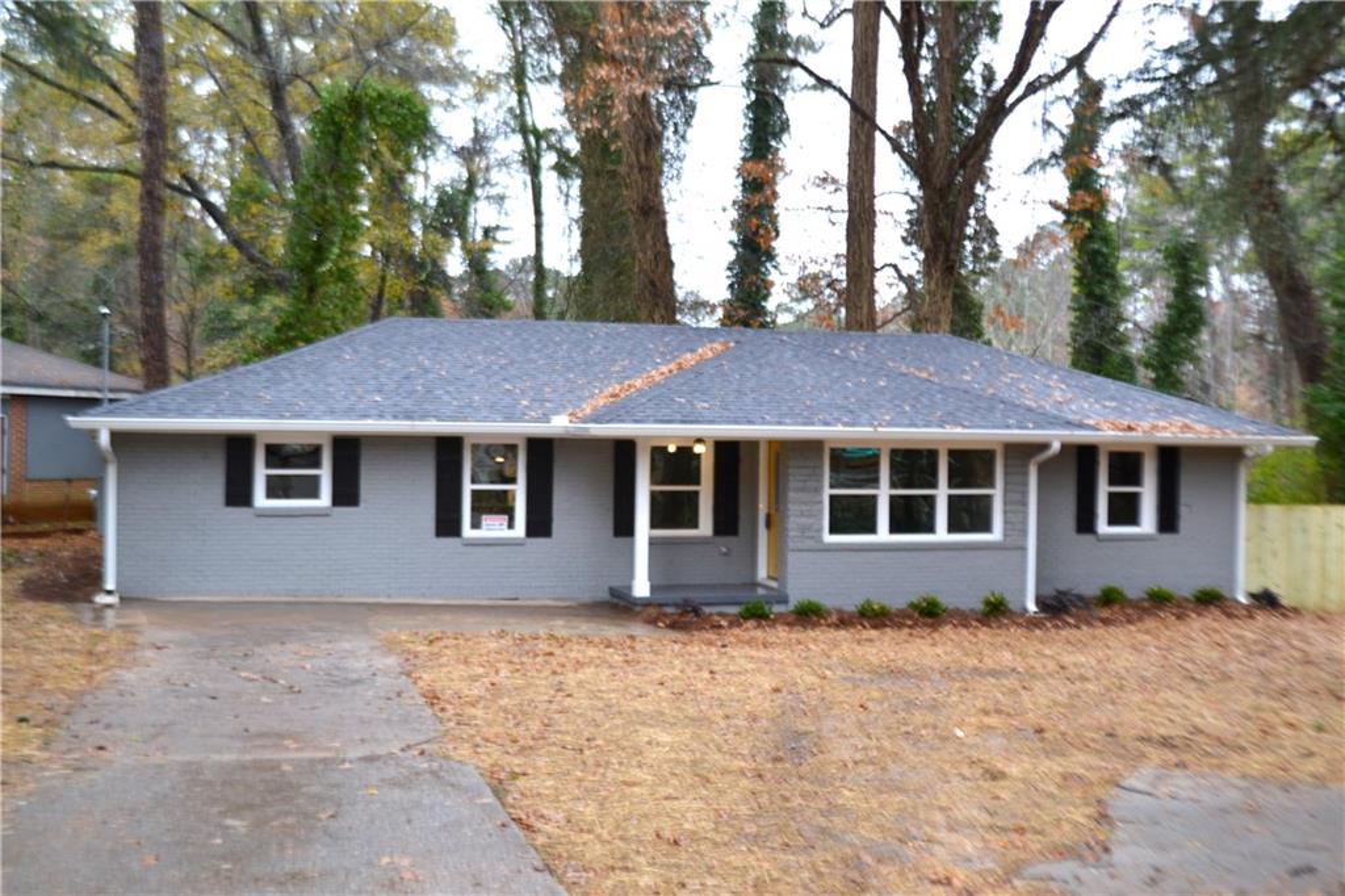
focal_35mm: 36
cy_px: 448
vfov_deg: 36.8
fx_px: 1344
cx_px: 672
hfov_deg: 53.1
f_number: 4.5
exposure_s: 1/80
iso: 400
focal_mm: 24
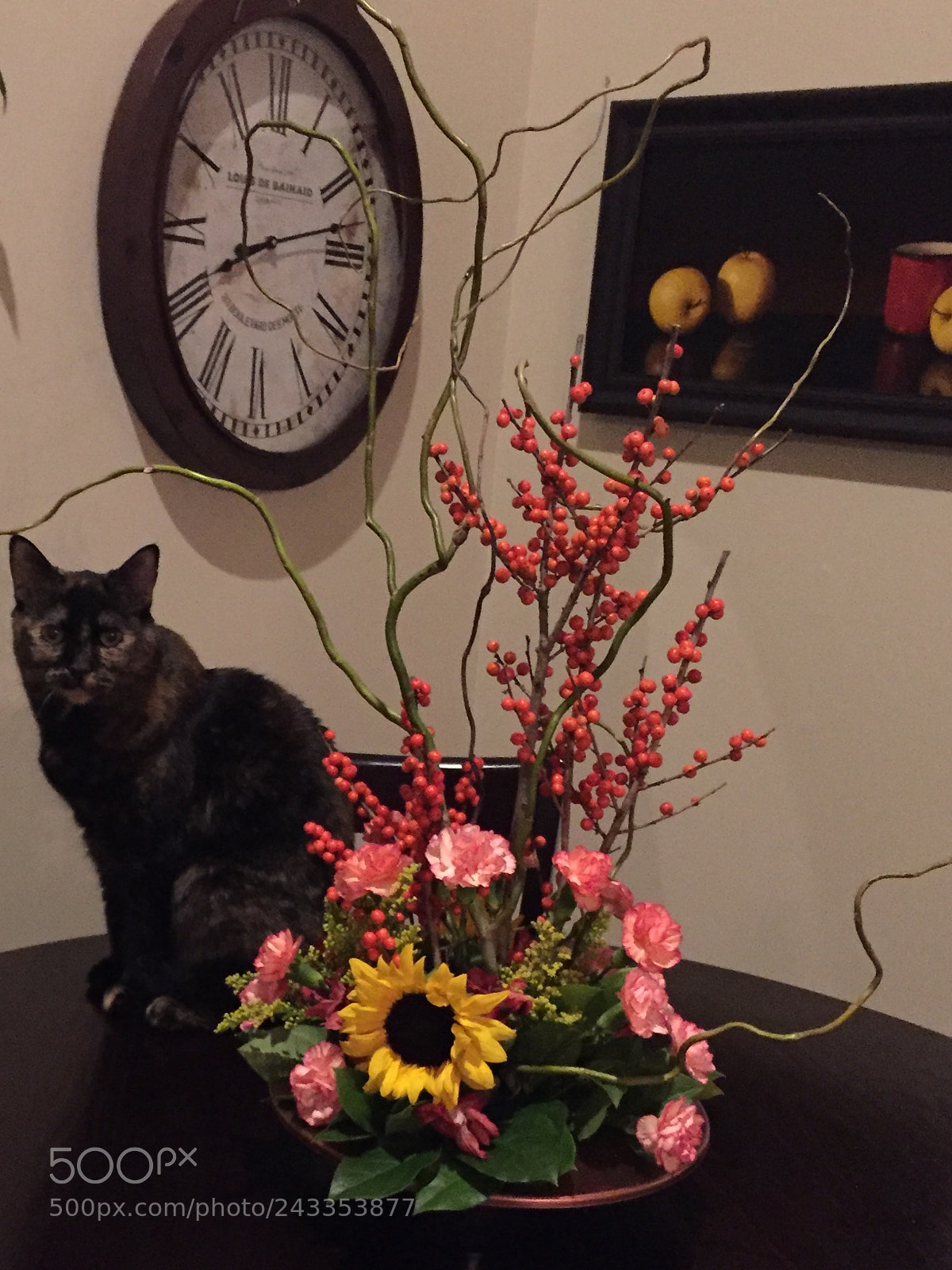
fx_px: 1063
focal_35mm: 29
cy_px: 635
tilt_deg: -15.2
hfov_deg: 48.2
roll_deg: -0.8
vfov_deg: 61.7
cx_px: 476
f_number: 2.2
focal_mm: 4.15
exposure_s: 1/15
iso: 640
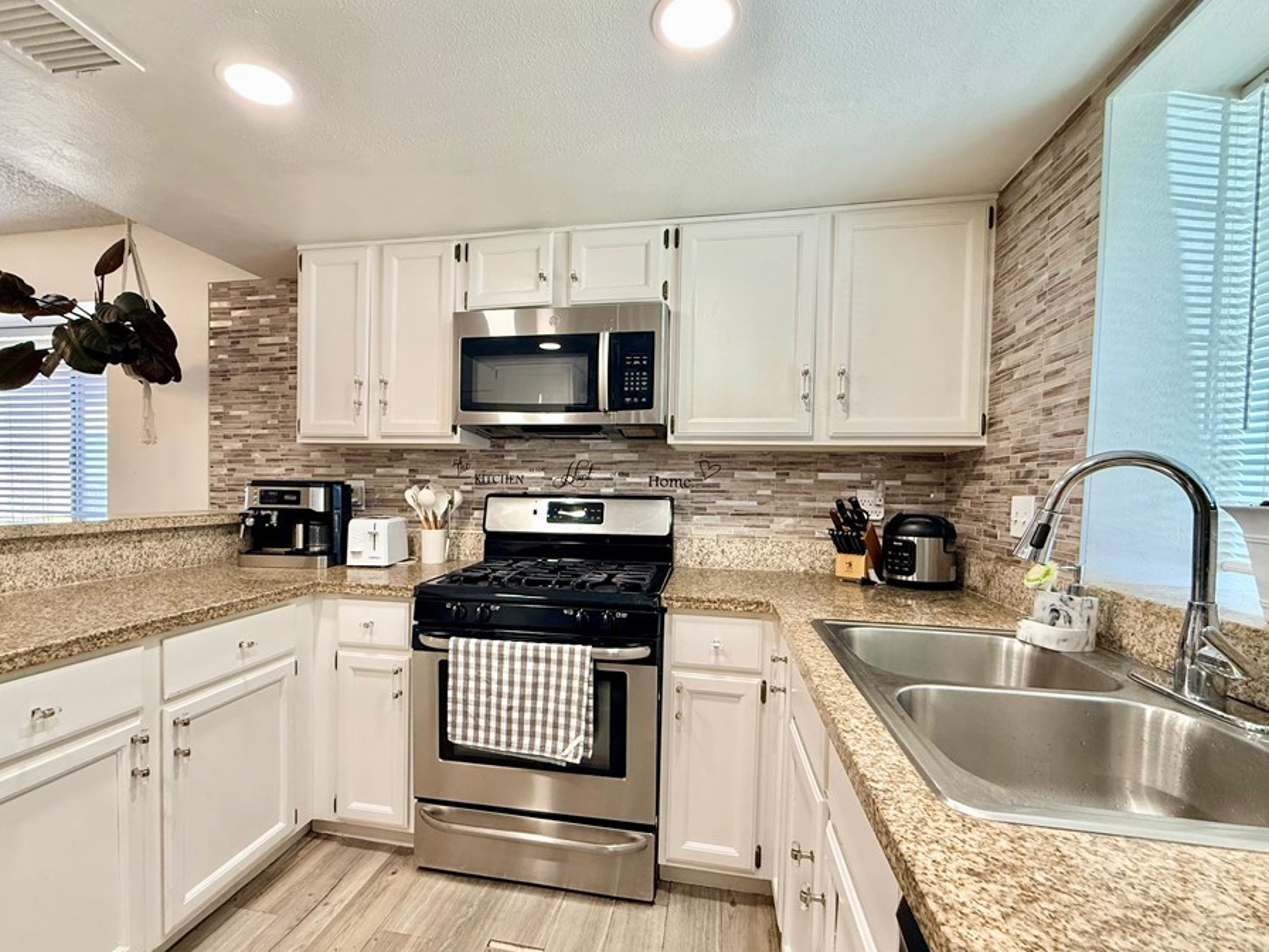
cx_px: 601
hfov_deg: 94.4
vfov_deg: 78.0
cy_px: 506
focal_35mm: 16
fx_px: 587
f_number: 2.2
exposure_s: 1/120
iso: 250
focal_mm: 2.22
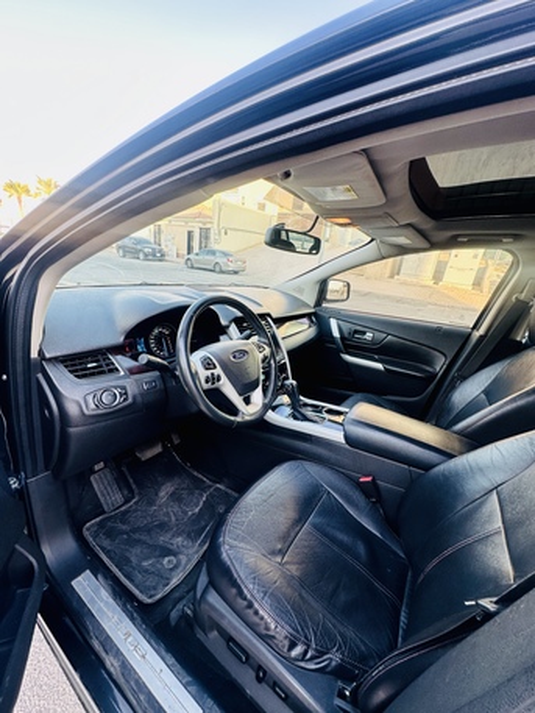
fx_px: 288
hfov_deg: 85.7
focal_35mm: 14
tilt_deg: -19.1
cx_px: 268
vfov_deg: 102.0
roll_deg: -7.6
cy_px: 356
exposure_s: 1/99
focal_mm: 2.22
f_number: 2.2
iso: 50
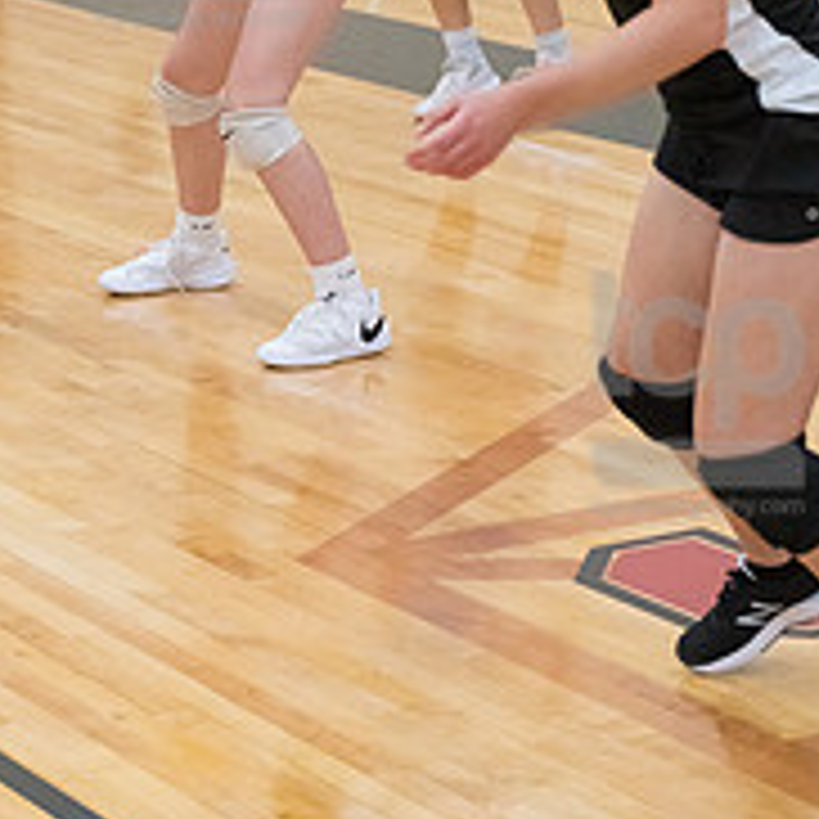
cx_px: 202
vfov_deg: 10.9
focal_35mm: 158
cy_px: -94
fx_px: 4229
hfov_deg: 11.0
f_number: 4.5
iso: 6400
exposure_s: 1/1000
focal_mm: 75
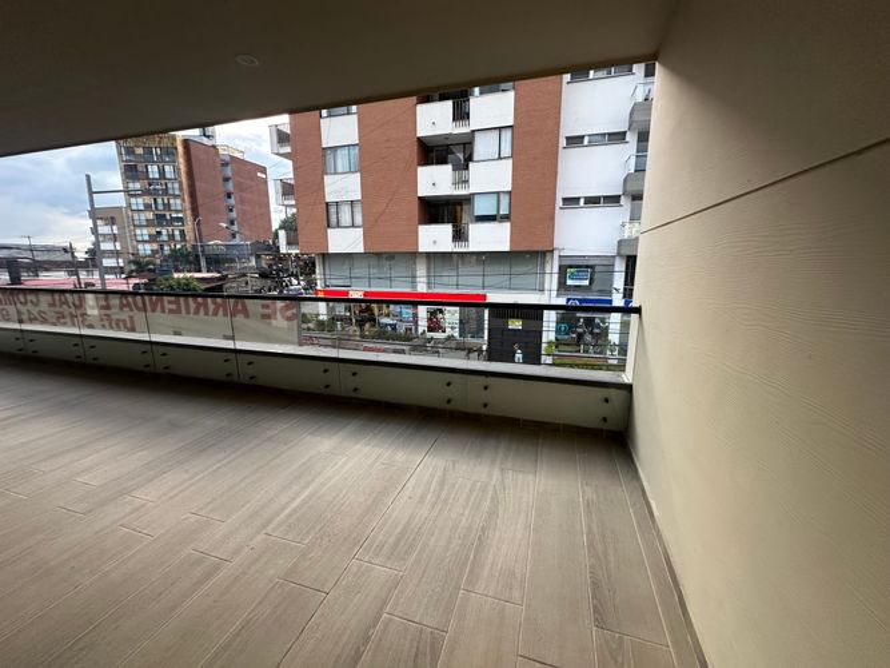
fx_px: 360
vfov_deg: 85.7
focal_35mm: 14
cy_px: 334
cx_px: 445
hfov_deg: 102.1
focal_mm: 2.22
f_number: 2.2
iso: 160
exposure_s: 1/99
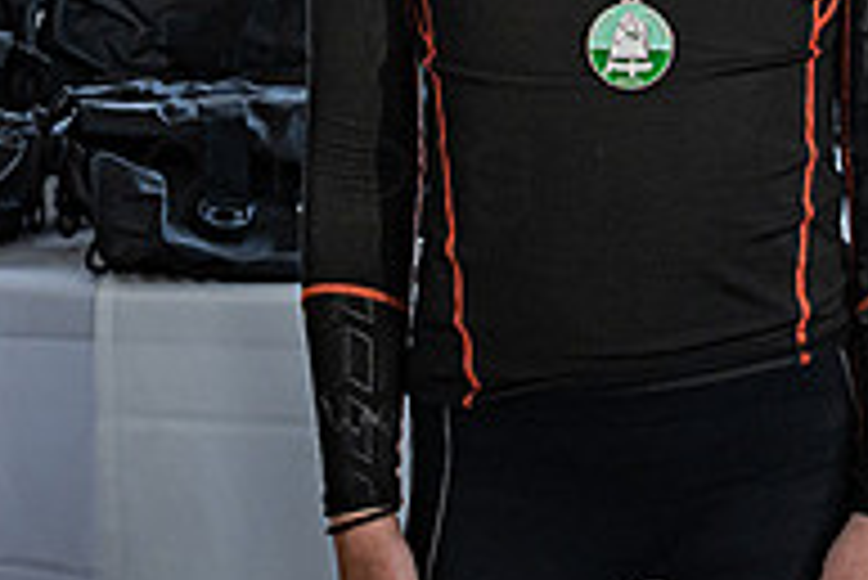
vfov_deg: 9.5
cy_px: -508
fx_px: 3306
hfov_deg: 14.9
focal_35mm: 137
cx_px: 660
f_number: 5.6
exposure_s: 1/250
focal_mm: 33
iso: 200
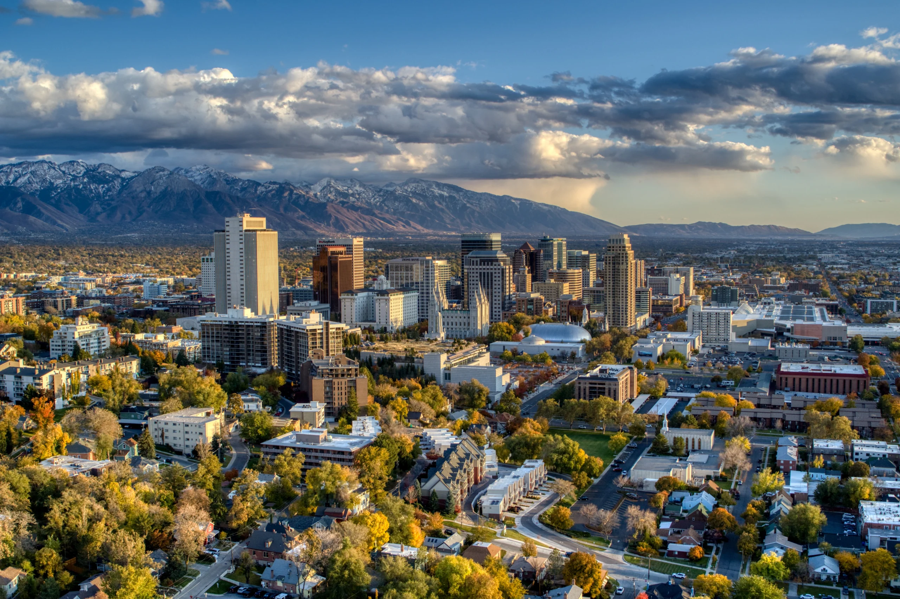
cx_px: 450
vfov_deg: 36.8
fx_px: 899
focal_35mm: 36
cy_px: 300
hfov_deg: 53.2
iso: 400
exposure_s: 1/50
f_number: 7.1
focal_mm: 24
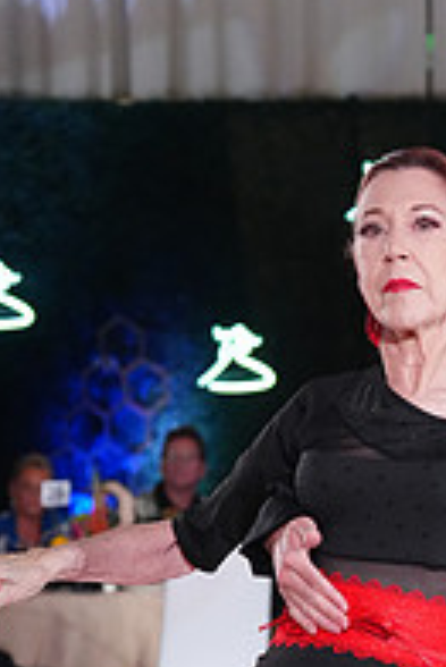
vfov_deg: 9.1
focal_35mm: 222
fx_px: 4118
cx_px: 563
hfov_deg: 6.2
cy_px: 830
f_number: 4
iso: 3200
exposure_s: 1/400
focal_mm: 75
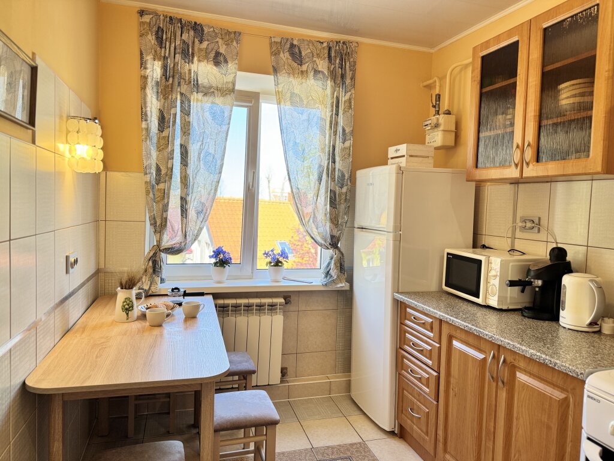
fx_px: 426
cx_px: 307
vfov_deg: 56.8
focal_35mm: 24
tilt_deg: -2.7
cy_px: 230
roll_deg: -2.5
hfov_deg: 71.6
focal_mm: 6.76
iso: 64
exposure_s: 1/100
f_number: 1.78
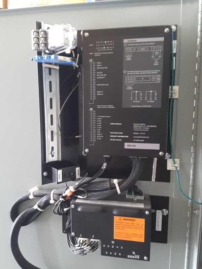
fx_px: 241
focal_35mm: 31
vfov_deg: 58.4
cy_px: 134
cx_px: 101
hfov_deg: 45.4
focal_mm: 2.9
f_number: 1.9
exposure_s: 1/15
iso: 500
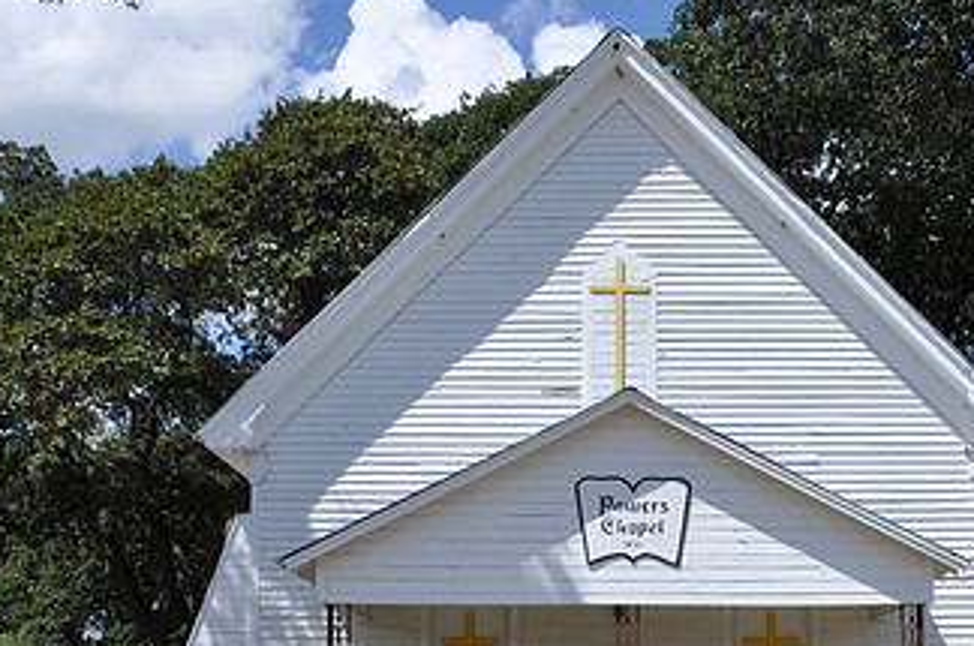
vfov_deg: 22.6
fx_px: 1594
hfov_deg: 33.7
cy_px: 518
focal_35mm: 59
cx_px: 643
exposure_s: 1/160
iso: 200
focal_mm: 22
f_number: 13
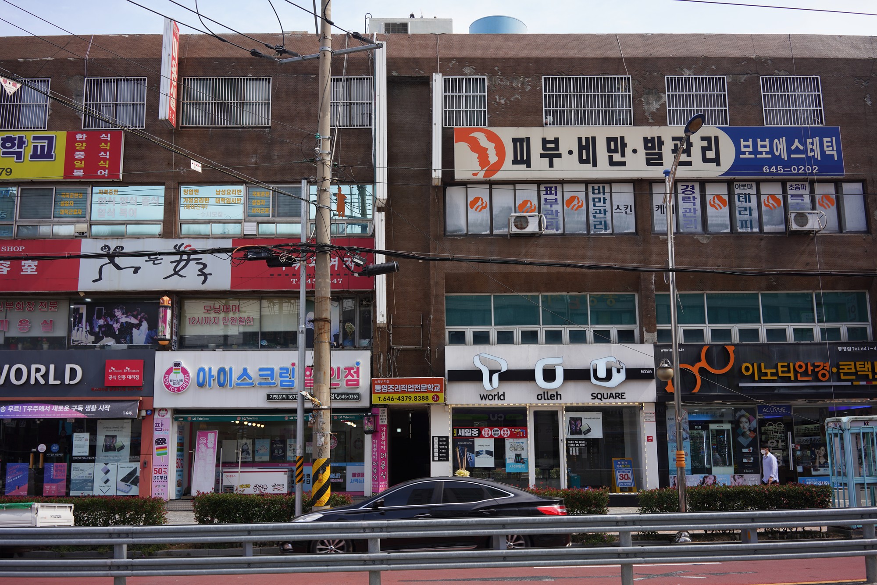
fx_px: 853
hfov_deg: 54.4
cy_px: 292
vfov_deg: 37.9
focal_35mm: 35
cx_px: 438
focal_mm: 35
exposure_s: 1/100
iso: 100
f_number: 9
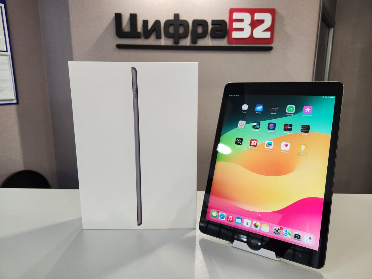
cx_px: 186
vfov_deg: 58.9
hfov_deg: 73.9
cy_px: 140
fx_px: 247
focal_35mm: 23
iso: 250
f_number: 1.8
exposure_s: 1/100
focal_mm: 5.4
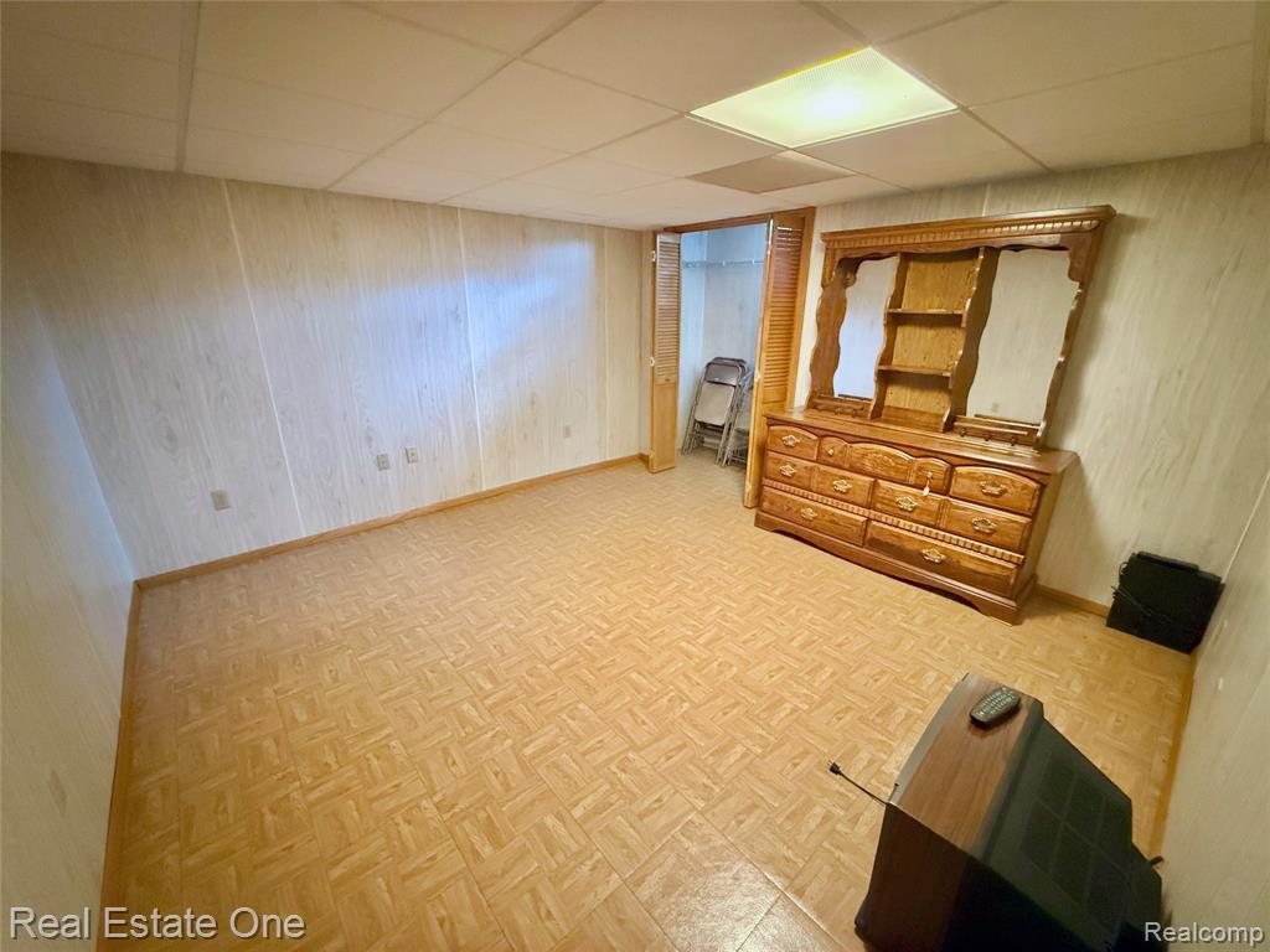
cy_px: 476
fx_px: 514
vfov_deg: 85.7
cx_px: 635
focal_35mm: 14
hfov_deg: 102.1
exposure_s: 1/30
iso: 1250
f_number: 2.2
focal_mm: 2.22
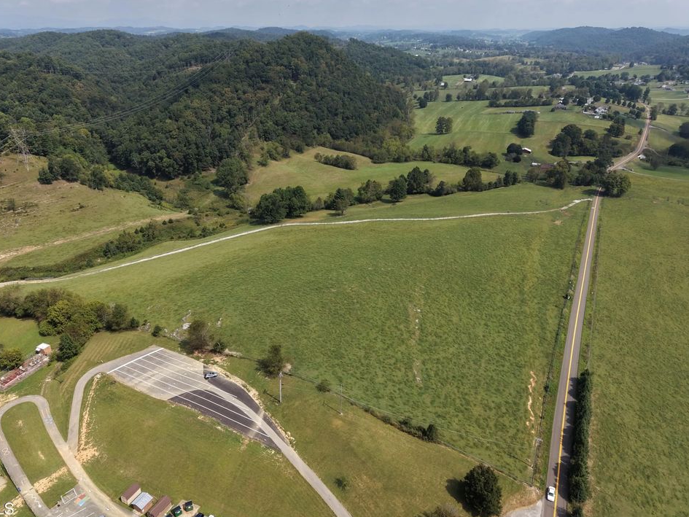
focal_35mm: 26
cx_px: 319
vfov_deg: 53.1
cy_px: 254
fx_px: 518
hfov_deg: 67.2
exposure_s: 1/500
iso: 130
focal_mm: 8.67
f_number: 1.8
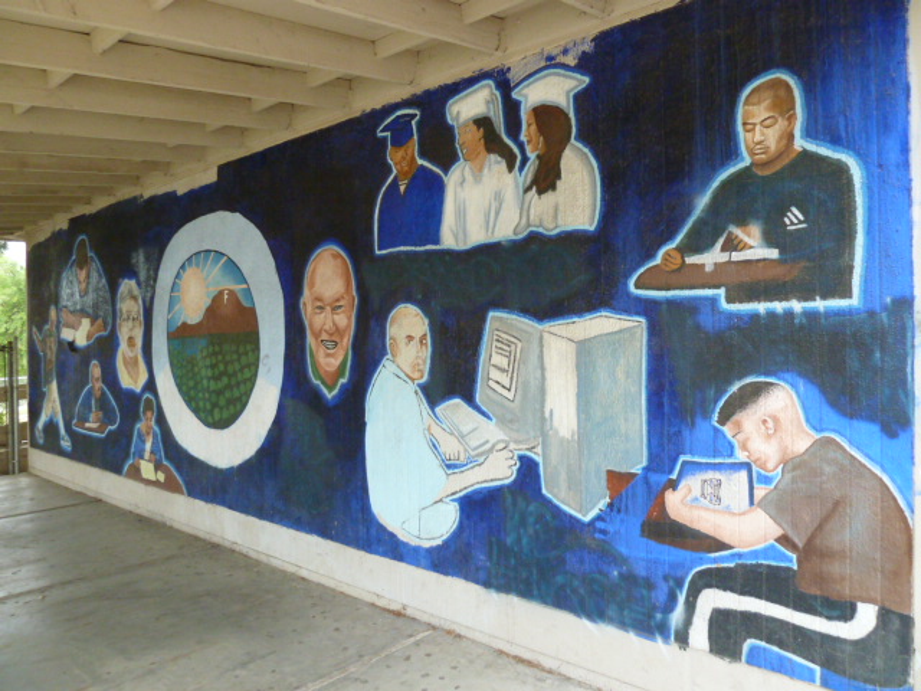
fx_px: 665
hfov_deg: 69.4
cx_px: 460
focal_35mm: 25
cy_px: 346
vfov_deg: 54.9
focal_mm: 4.1
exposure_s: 1/30
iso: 320
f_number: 3.3
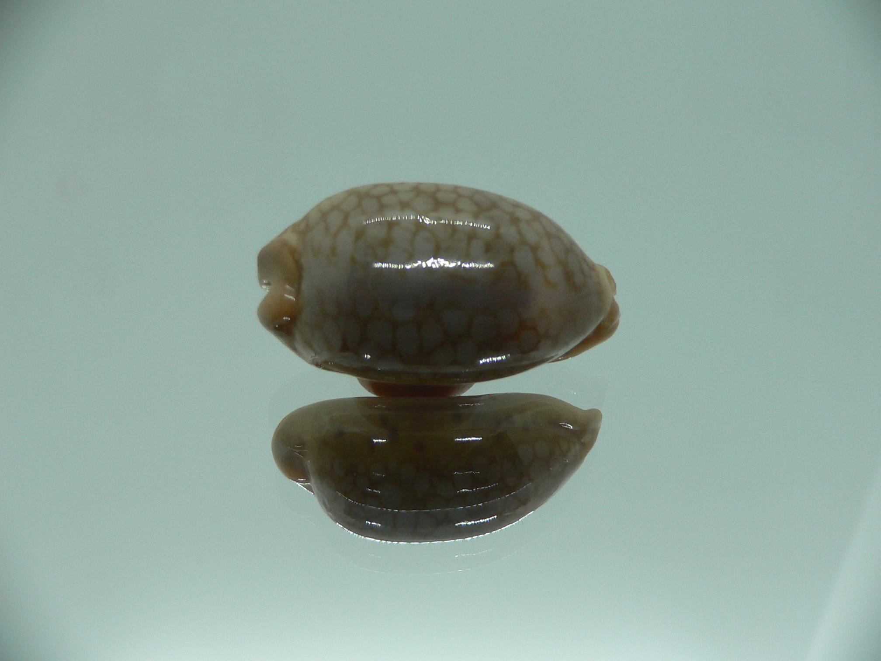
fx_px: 891
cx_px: 440
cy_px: 330
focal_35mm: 35
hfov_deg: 52.6
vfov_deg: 40.7
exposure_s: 1/60
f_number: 2.8
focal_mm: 4.6
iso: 80
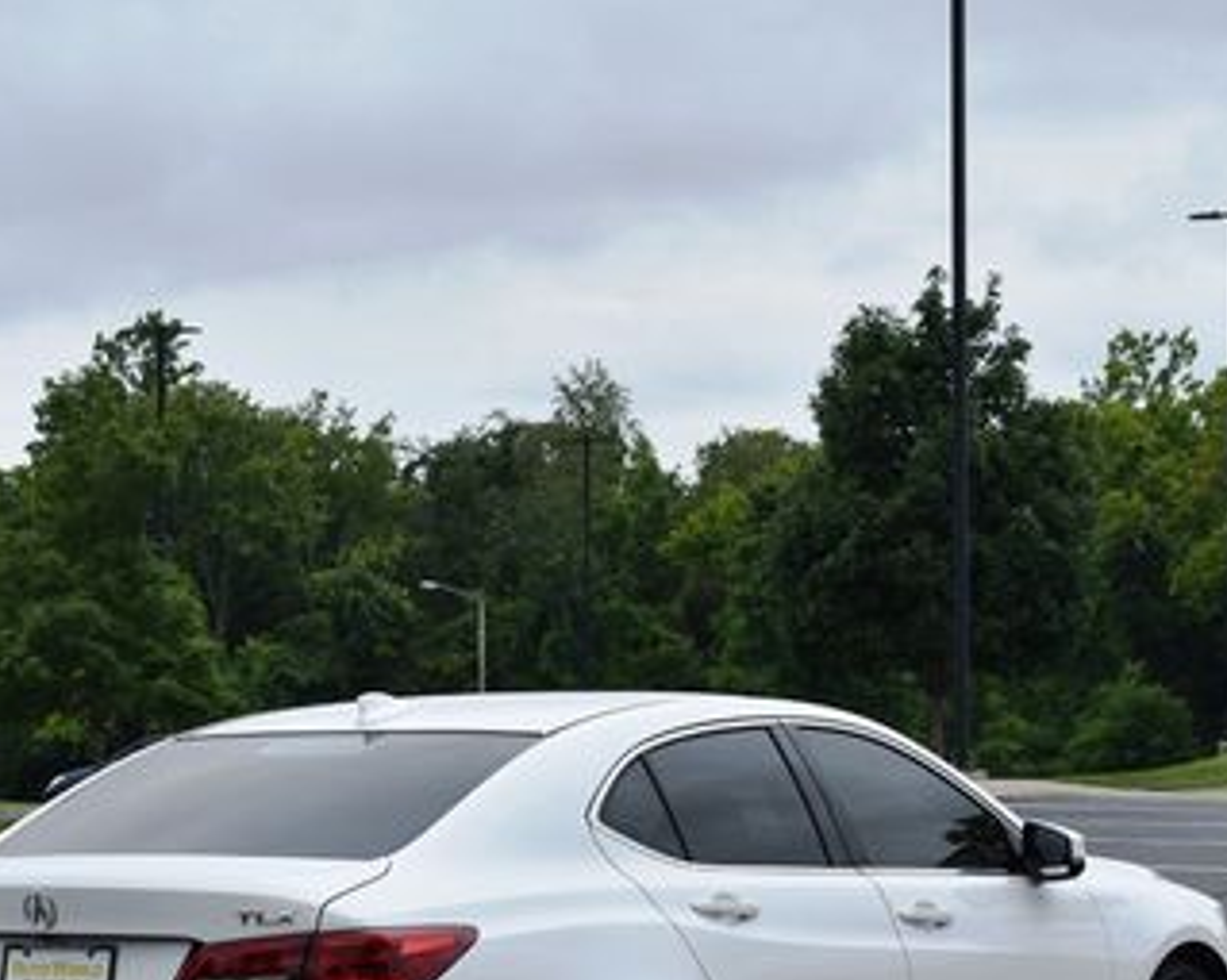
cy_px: 801
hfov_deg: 17.0
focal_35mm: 113
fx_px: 4102
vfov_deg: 13.6
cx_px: 515
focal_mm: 40
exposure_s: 1/250
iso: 100
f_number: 8
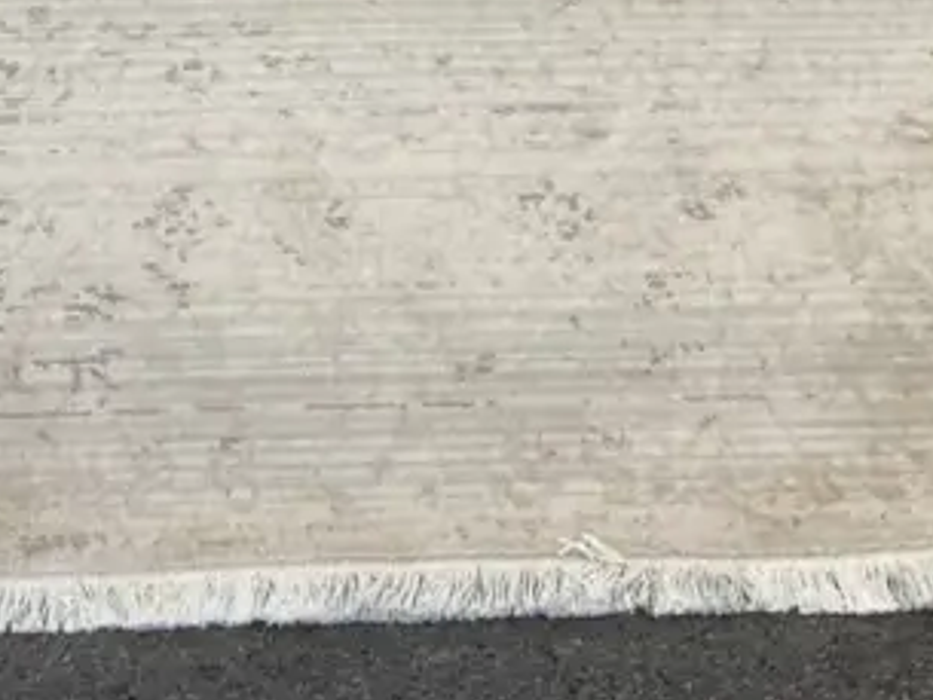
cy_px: -419
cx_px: 214
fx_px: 2535
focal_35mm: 94
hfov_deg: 20.7
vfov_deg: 14.4
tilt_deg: -49.2
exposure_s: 1/100
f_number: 1.8
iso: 50
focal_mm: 3.99
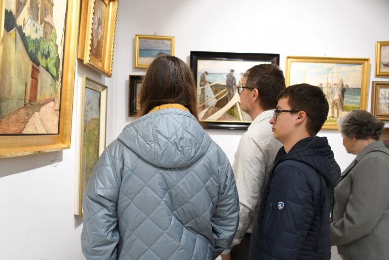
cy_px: 130
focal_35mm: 34
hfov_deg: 55.8
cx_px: 194
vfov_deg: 38.9
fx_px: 367
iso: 1600
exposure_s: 1/200
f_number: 4
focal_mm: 23
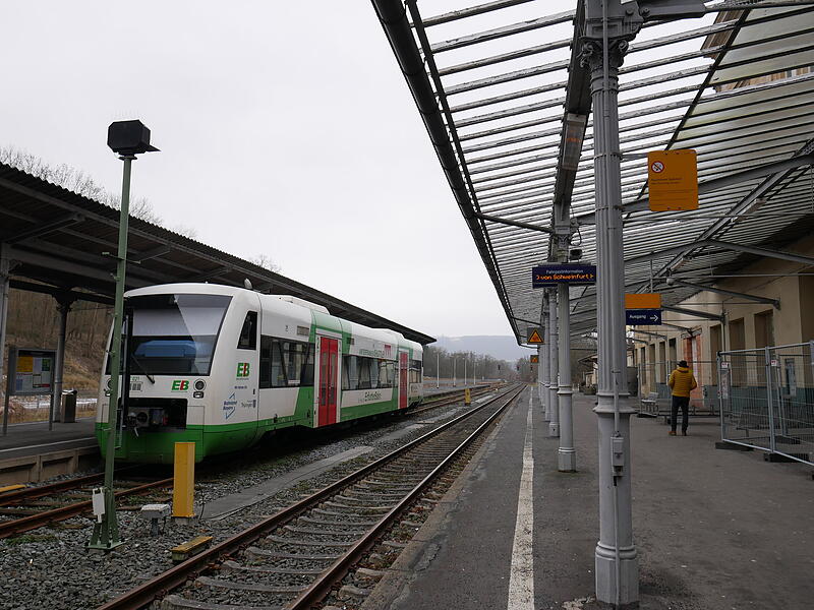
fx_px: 705
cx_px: 407
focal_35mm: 30
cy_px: 305
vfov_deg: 46.8
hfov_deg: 60.0
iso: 200
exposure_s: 1/200
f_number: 4.5
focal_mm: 15
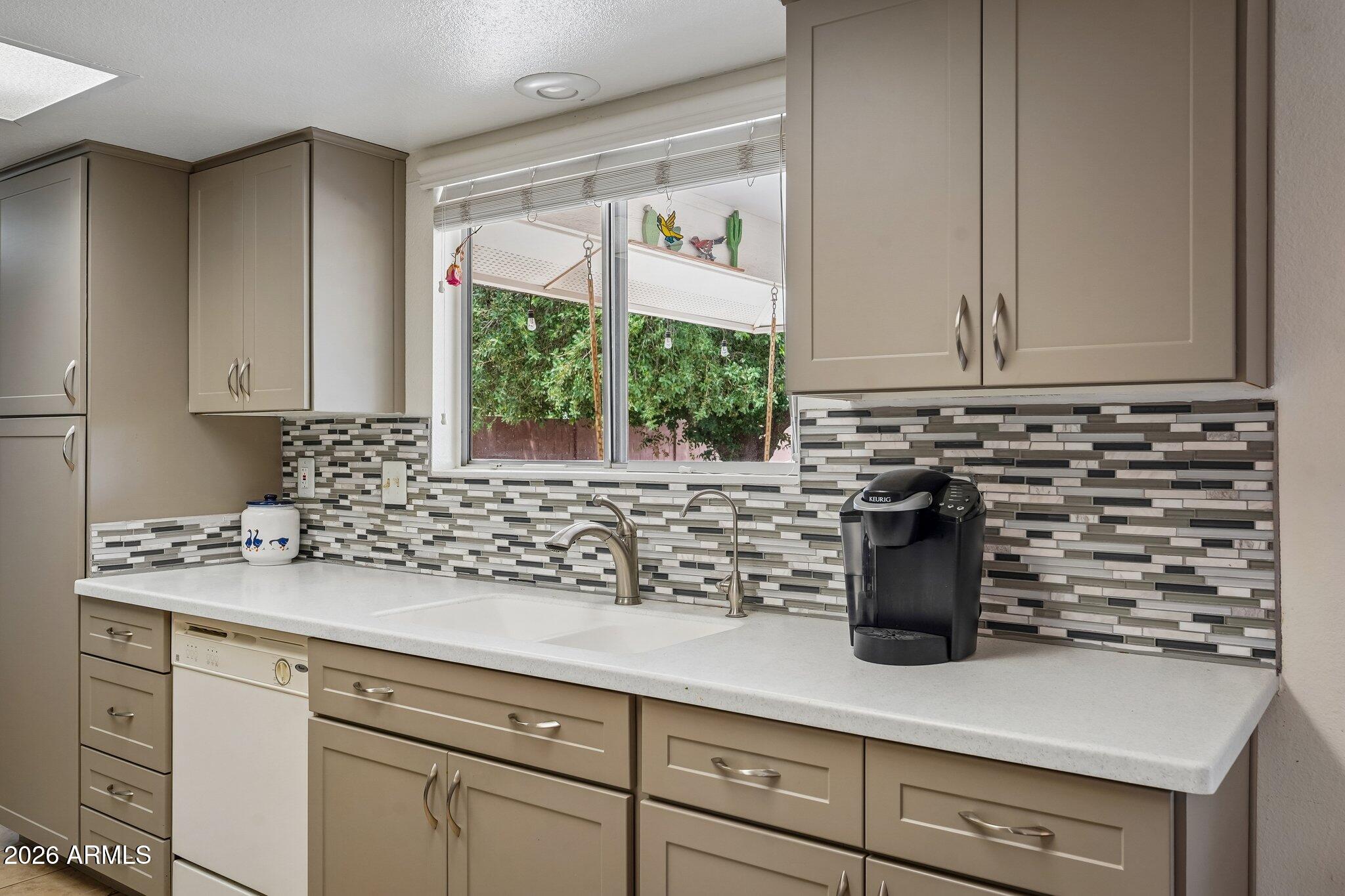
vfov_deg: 47.1
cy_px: 448
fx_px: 1027
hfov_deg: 66.4
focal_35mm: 28
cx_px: 672
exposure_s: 1/30
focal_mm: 27.5
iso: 400
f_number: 8
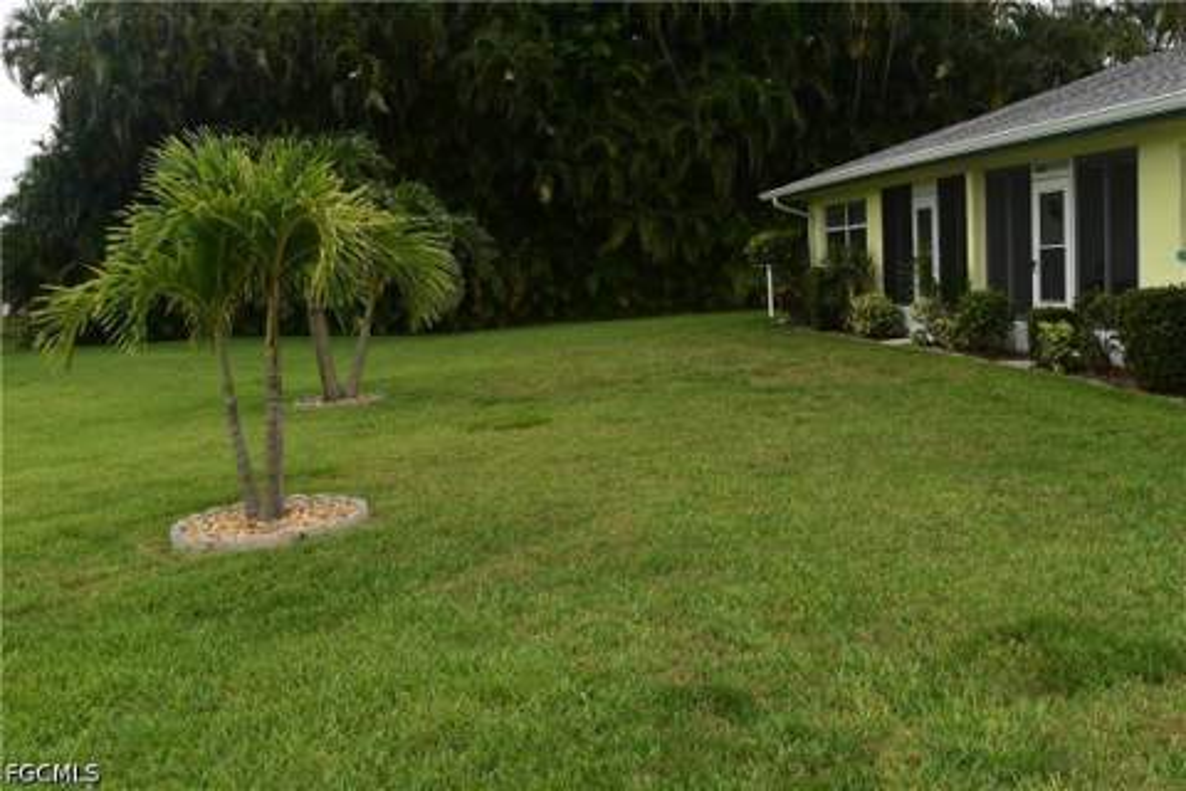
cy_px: 396
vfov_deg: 34.2
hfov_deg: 49.6
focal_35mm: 39
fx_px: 1285
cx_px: 593
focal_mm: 26
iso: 125
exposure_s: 1/200
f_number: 10
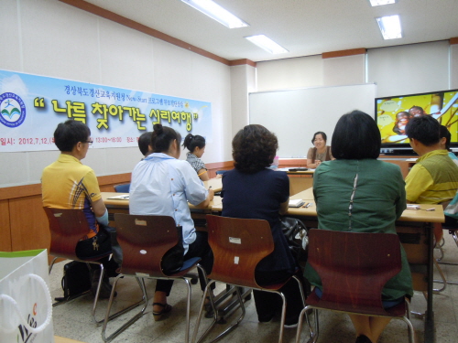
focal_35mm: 30
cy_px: 172
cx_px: 229
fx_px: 397
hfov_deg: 60.0
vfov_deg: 46.8
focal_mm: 5.4
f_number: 3.5
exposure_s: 1/50
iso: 400
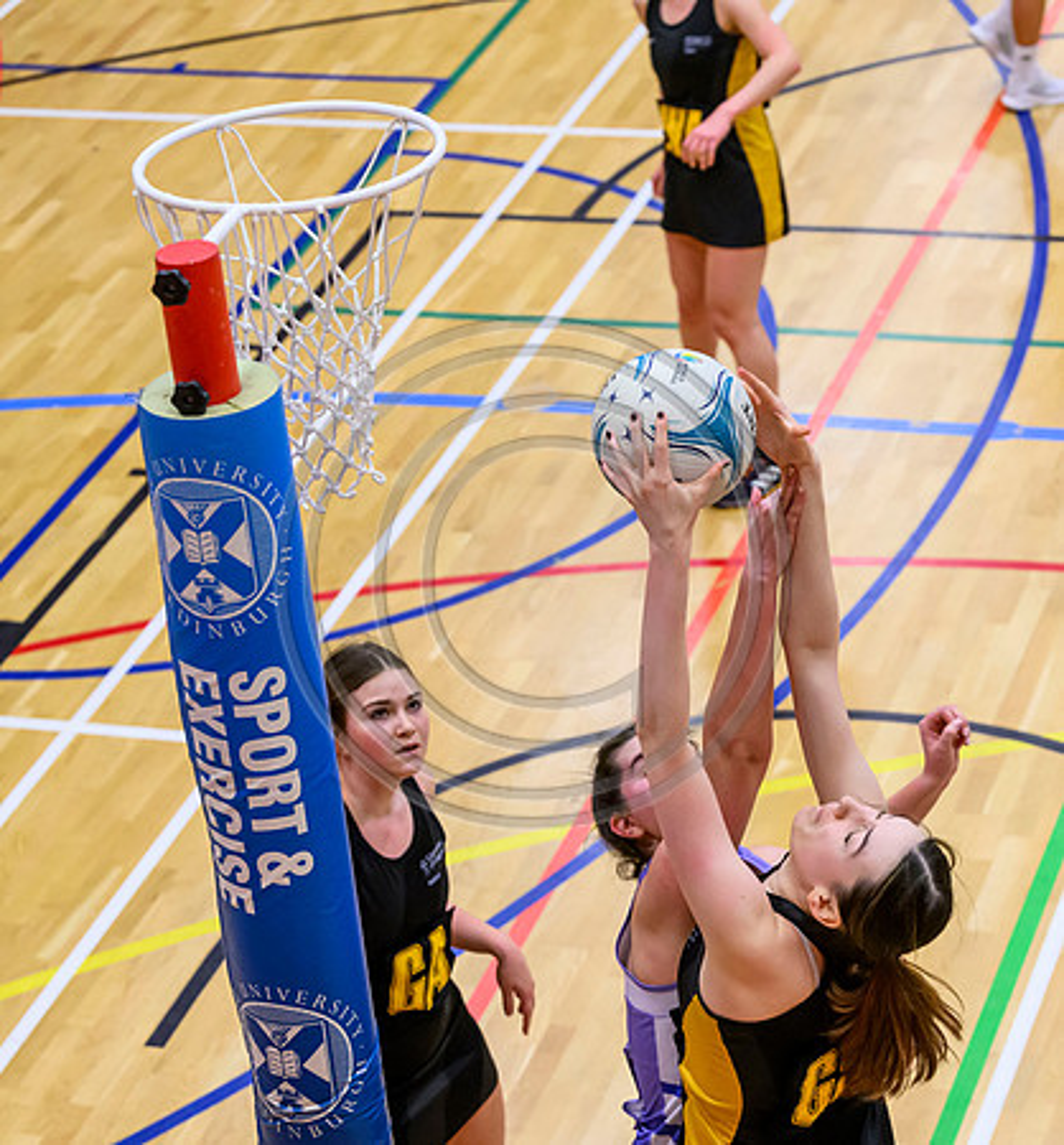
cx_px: 632
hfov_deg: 15.9
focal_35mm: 105
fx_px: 3801
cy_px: 651
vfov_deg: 17.1
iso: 5000
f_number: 3.5
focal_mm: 70
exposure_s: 1/800
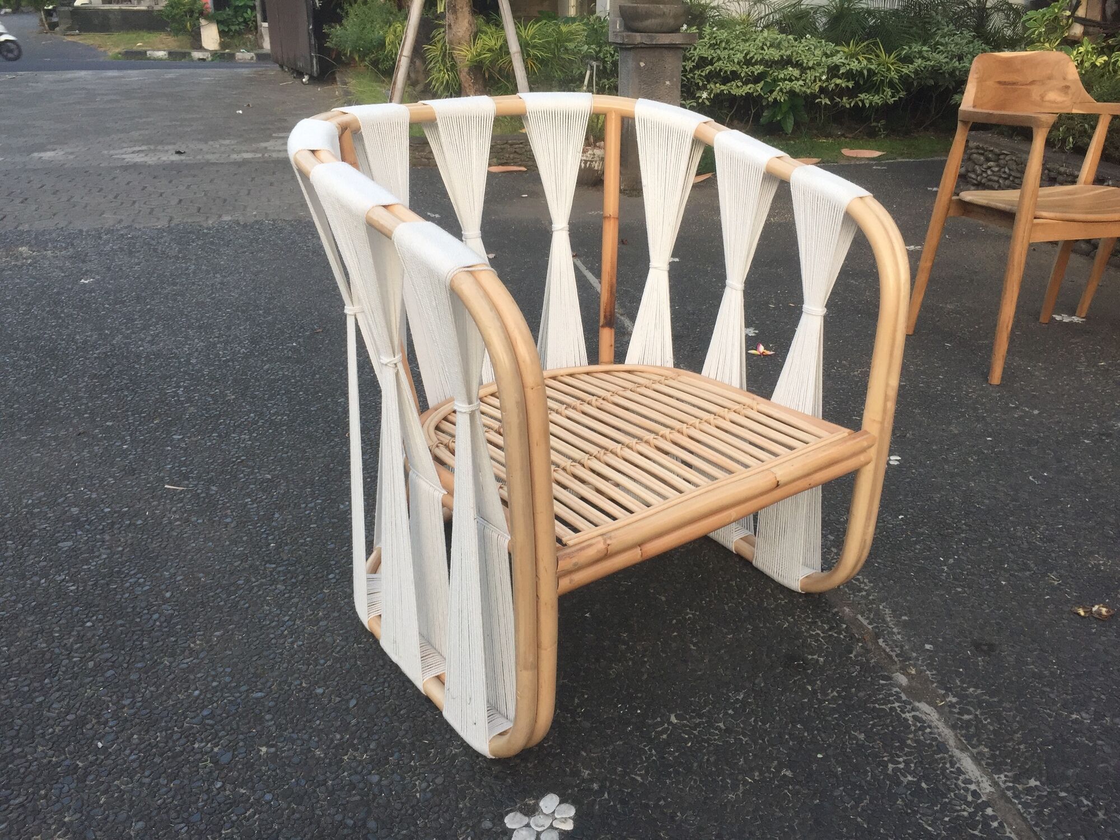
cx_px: 560
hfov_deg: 61.7
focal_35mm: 29
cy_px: 420
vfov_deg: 48.2
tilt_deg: -21.7
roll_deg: -1.4
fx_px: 938
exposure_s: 1/100
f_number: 2.2
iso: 50
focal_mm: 4.15
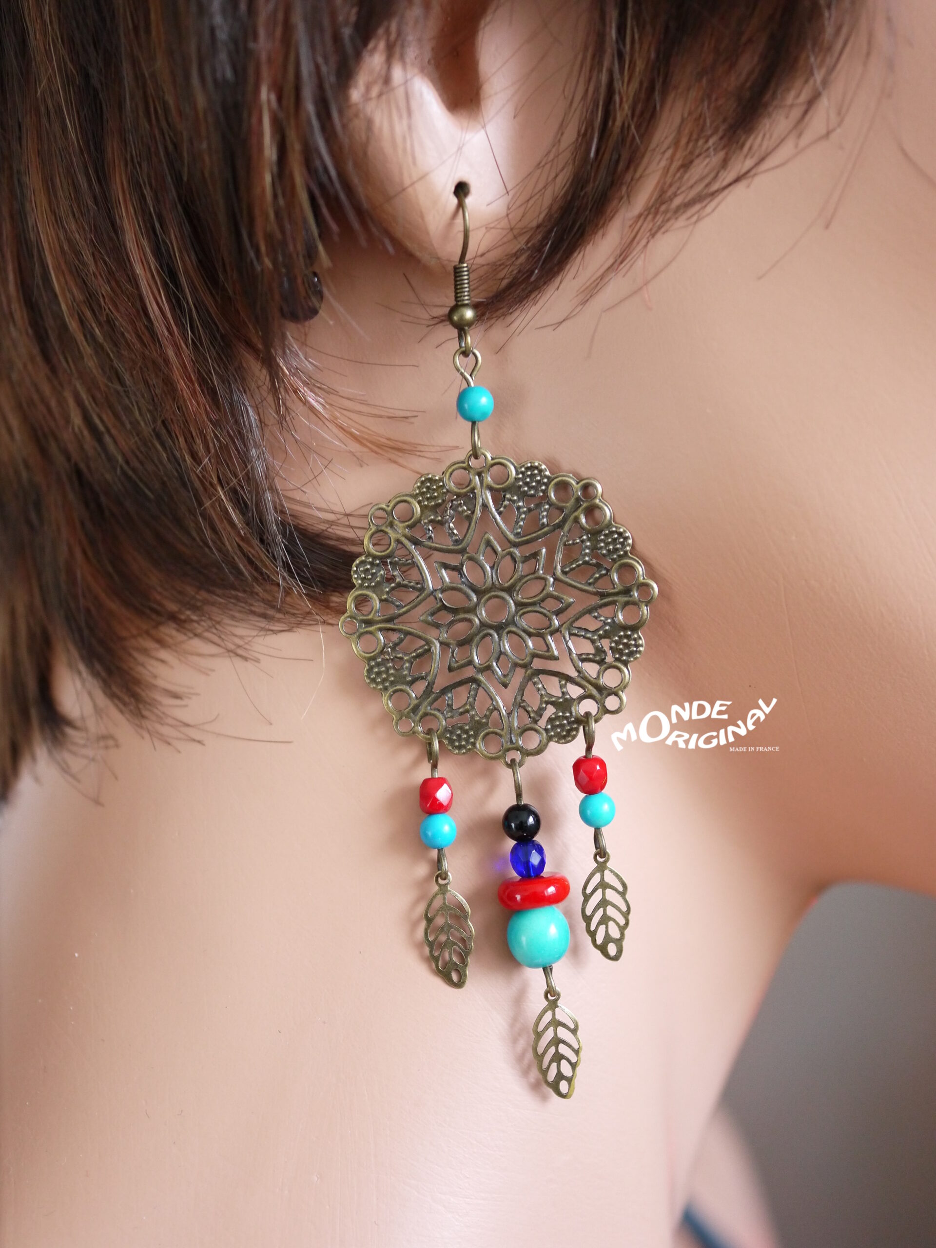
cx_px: 468
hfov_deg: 24.4
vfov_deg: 32.2
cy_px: 624
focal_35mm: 60
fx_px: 2163
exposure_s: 1/10
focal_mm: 30
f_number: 2.8
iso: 800
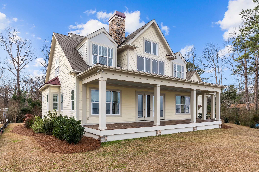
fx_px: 158
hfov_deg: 78.6
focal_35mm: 22
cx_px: 130
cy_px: 86
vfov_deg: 57.2
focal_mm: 22
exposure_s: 1/400
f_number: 7.1
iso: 250
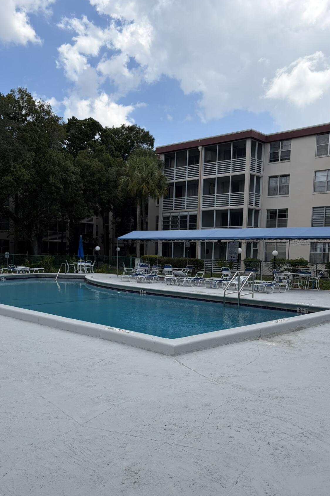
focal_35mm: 32
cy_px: 290
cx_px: 150
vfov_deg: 58.4
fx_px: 440
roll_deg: -1.7
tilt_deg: -4.6
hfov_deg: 41.1
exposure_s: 1/4608
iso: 50
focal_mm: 5.96
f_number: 1.6
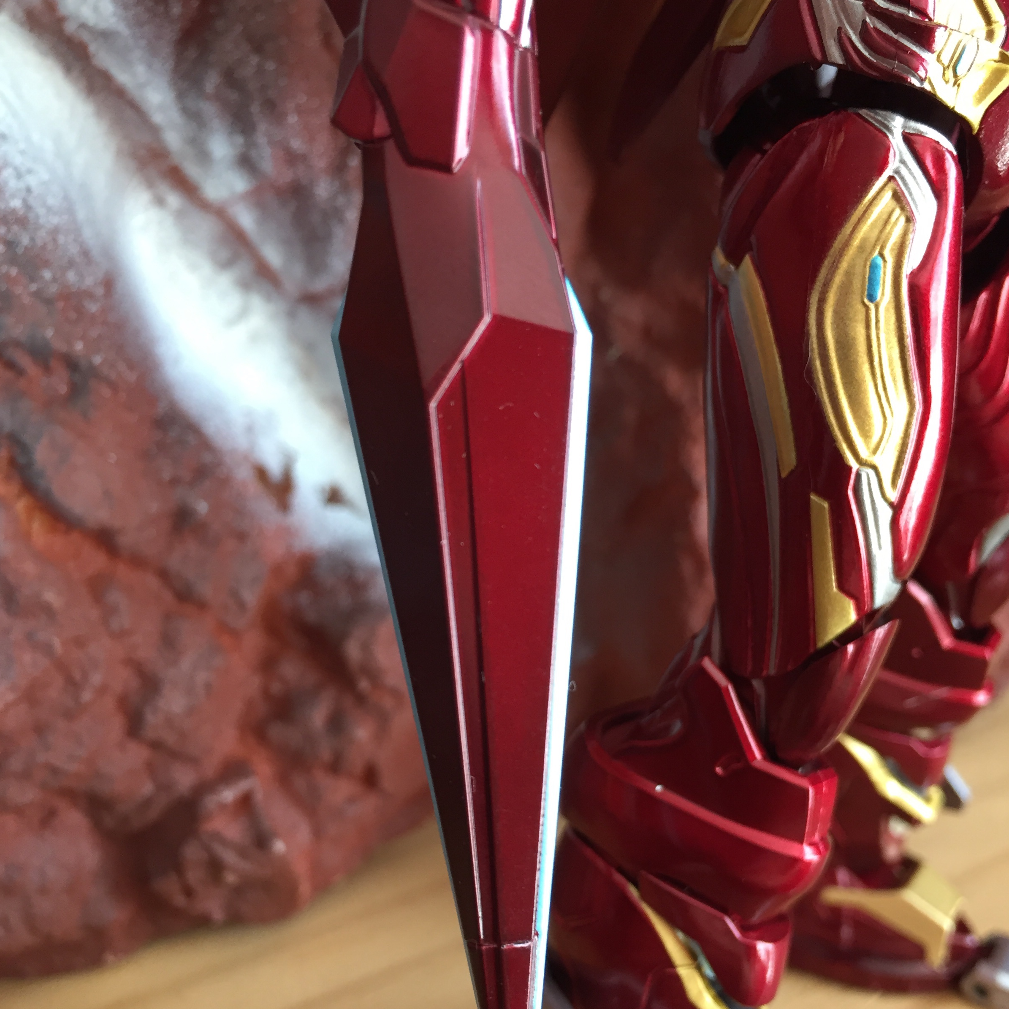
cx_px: 508
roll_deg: +3.8
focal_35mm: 35
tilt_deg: -26.2
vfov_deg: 46.9
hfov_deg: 47.2
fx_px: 1154
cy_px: 616
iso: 50
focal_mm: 4.15
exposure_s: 1/33
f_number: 2.2
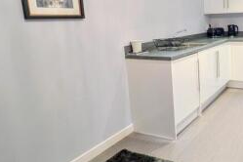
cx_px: 218
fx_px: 229
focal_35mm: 34
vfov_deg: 38.5
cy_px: 57
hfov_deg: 49.8
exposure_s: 1/25
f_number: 2.2
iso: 267
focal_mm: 1.83
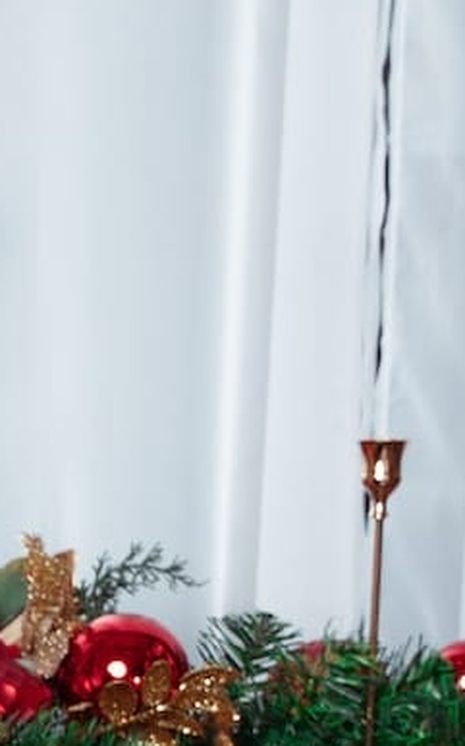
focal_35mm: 213
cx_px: -638
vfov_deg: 9.7
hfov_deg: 5.9
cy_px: 986
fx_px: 4324
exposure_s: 1/125
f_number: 5
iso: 250
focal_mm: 40.4
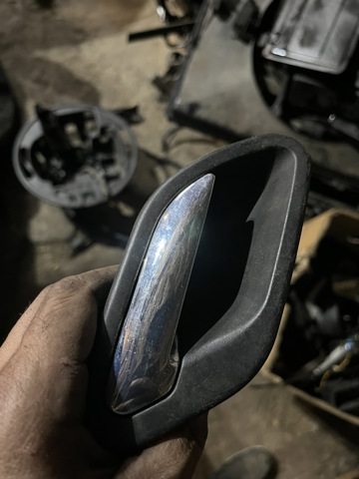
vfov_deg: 67.3
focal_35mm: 26
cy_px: 240
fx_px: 360
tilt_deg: -69.2
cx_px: 180
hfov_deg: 53.1
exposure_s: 1/25
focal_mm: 5.1
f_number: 1.6
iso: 800
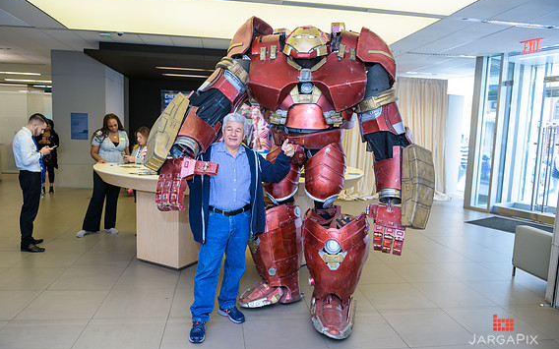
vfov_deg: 49.3
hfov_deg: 72.5
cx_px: 278
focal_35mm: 25
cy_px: 175
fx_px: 381
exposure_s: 1/125
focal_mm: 24
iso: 800
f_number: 3.2
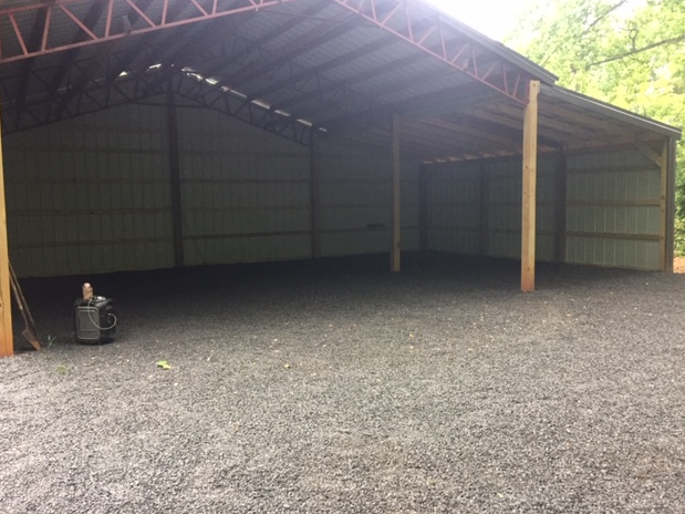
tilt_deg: -5.5
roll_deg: +0.3
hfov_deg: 60.0
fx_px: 594
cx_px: 336
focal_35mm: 30
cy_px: 254
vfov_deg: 46.8
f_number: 2.2
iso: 200
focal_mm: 4.15
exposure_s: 1/30
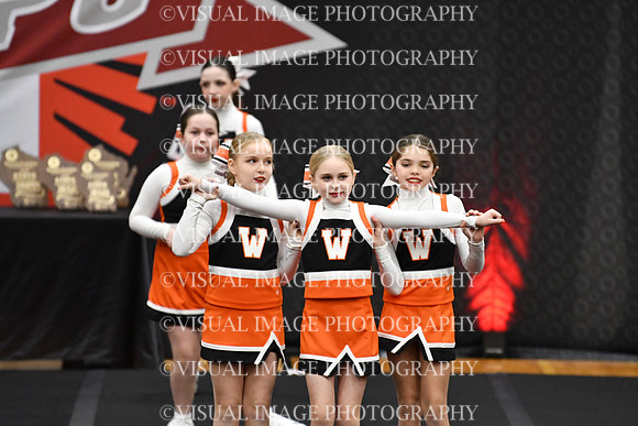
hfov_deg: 6.9
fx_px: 5318
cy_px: 213
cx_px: 319
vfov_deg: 4.6
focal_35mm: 300
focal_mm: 200
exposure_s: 1/800
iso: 5000
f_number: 2.8
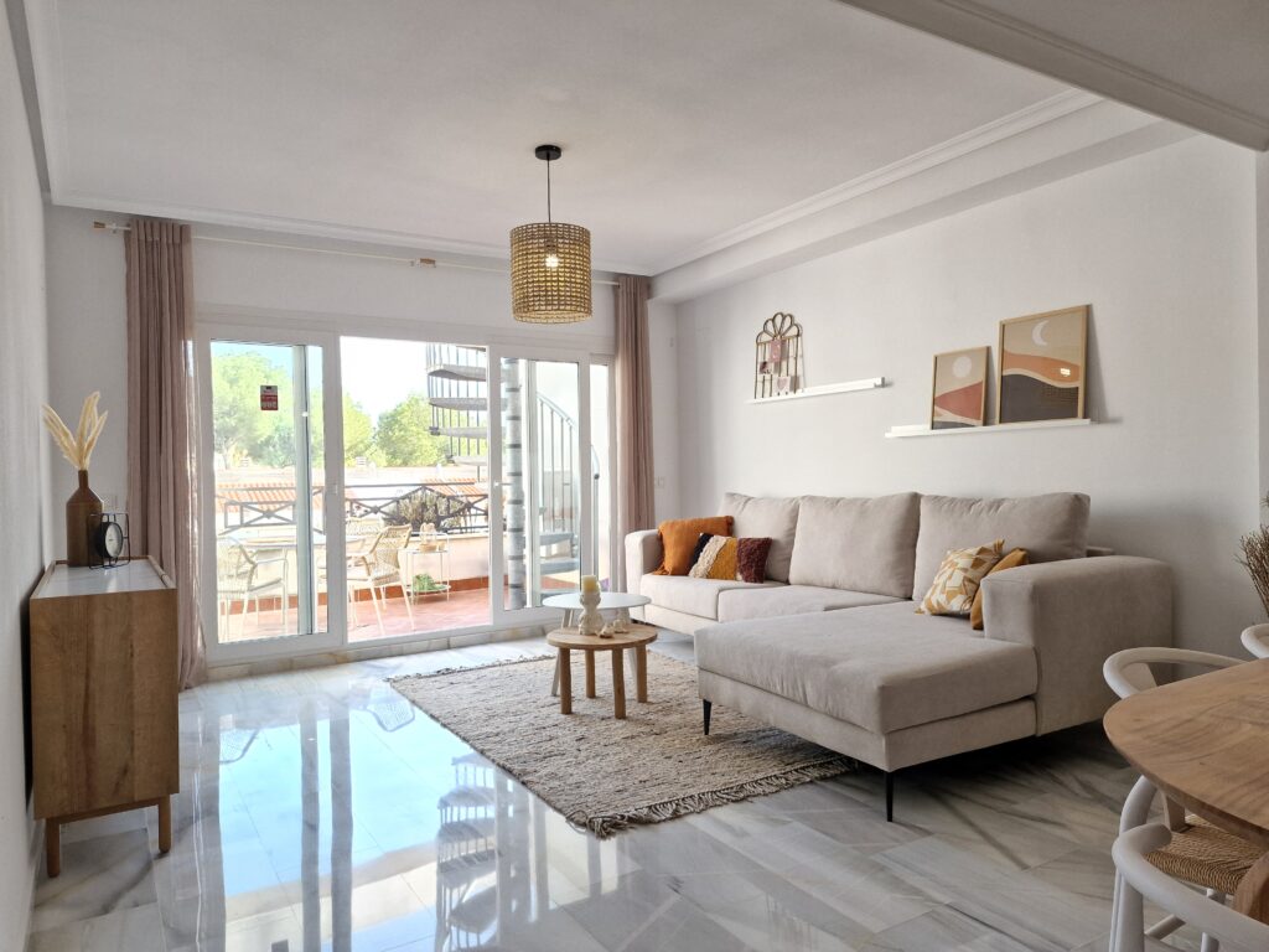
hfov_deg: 73.9
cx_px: 634
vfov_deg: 58.9
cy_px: 476
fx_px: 843
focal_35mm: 23
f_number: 1.8
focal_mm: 6.4
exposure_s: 1/180
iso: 80
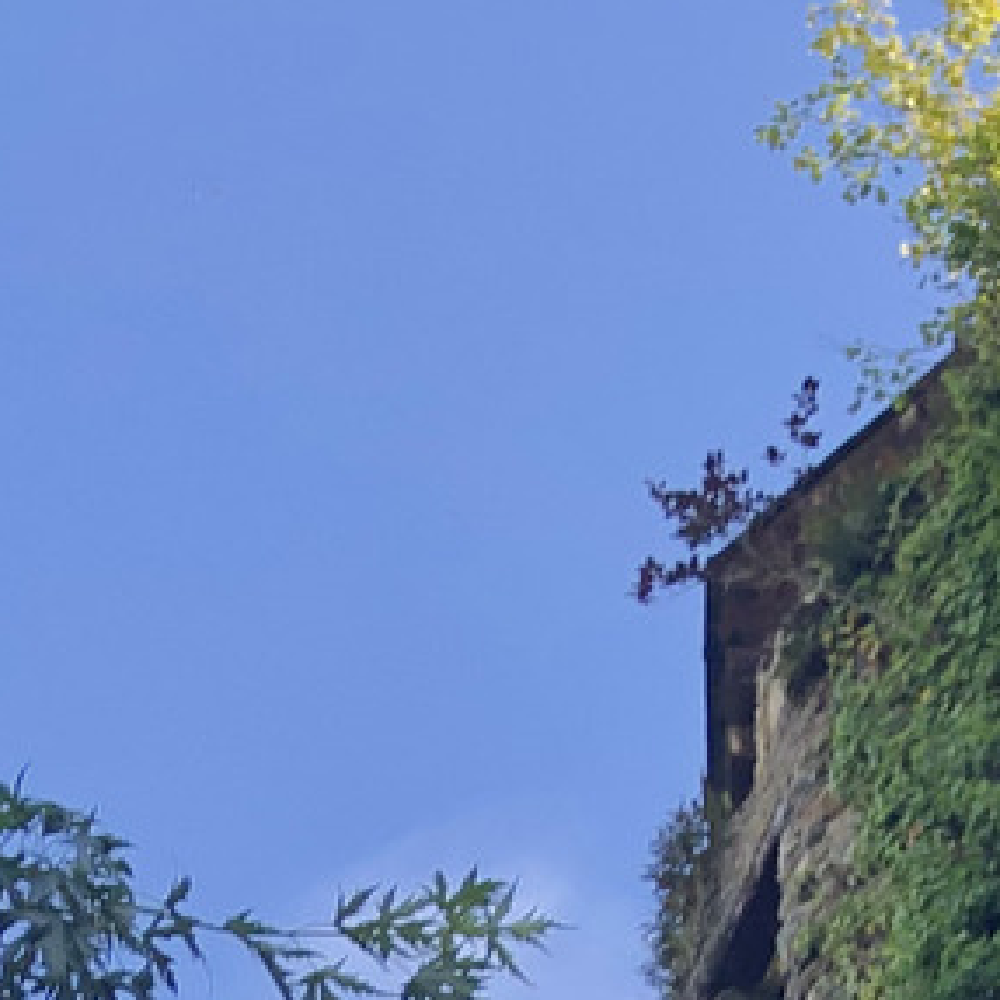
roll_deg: +0.9
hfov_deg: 12.6
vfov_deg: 10.6
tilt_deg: +24.7
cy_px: 2519
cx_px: 763
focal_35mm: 138
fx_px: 4510
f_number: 1.8
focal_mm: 4
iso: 20
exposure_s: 1/291
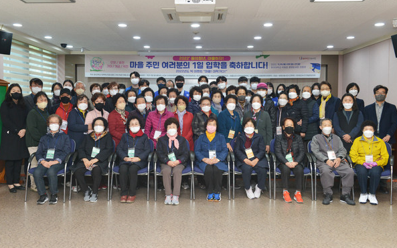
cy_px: 120
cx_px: 197
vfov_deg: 38.3
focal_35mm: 33
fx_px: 357
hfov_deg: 58.1
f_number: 7.1
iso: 1250
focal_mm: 32
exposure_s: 1/60
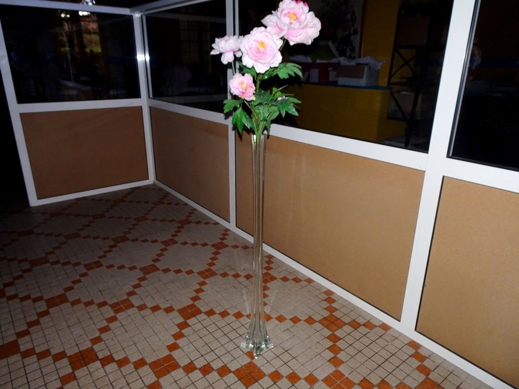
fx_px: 360
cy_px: 194
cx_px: 260
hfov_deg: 71.6
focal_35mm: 24
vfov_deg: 56.8
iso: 320
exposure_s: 1/30
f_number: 3.5
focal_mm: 4.1
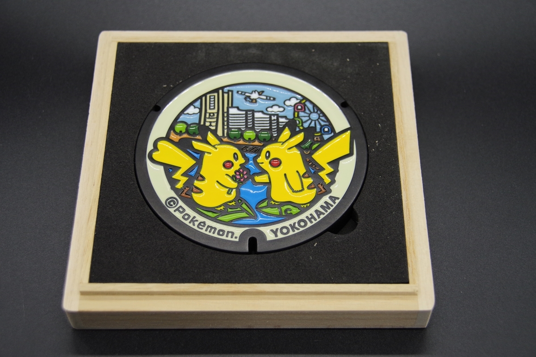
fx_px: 1004
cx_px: 268
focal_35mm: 68
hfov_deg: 29.9
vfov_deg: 20.1
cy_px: 178
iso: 800
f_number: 4.5
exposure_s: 1/160
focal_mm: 45
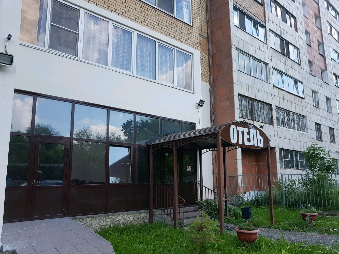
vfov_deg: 53.1
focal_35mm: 26
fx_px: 255
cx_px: 170
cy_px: 127
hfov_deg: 67.3
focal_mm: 4.2
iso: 40
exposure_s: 1/667
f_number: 1.7
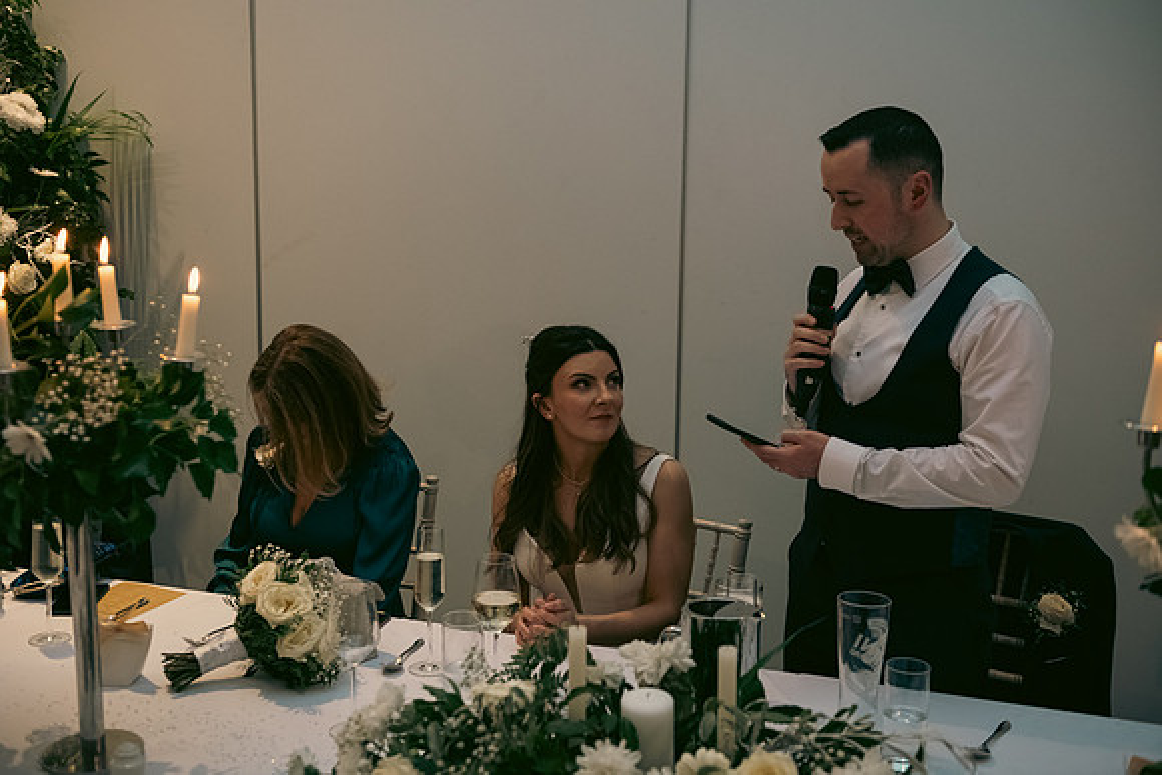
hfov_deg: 43.6
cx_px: 581
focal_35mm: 45
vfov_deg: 29.9
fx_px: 1453
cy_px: 388
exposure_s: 1/160
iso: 2000
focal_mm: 45
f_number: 3.5
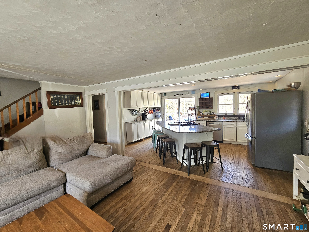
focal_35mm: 13
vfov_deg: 89.9
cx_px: 154
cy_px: 116
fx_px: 116
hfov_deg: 106.2
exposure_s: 1/77.5
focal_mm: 2.2
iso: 125
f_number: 2.2
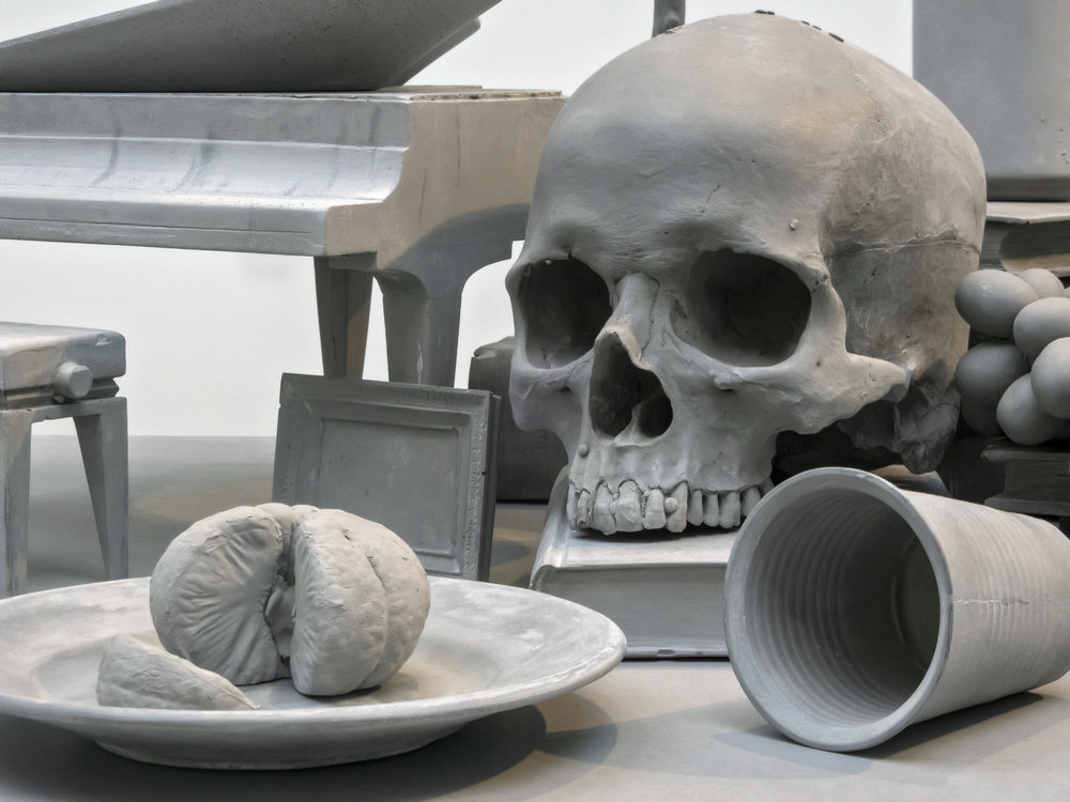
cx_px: 535
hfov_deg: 20.7
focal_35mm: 95
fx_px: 2937
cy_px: 401
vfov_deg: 15.6
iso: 400
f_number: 8
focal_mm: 16.9
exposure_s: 1/25
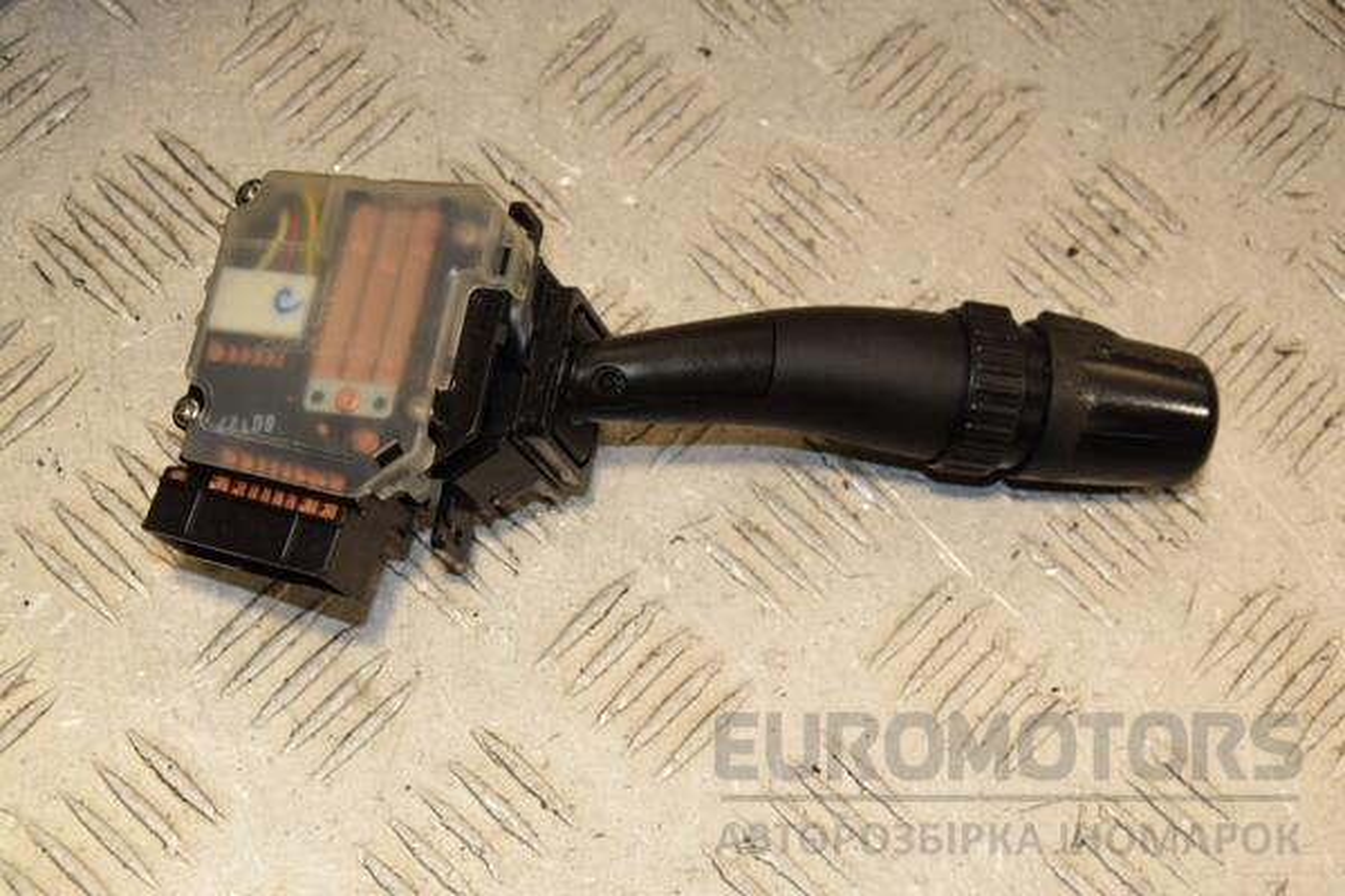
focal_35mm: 75
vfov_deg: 18.2
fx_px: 2802
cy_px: 448
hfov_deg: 27.0
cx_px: 672
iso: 800
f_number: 8
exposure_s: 1/200
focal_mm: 50
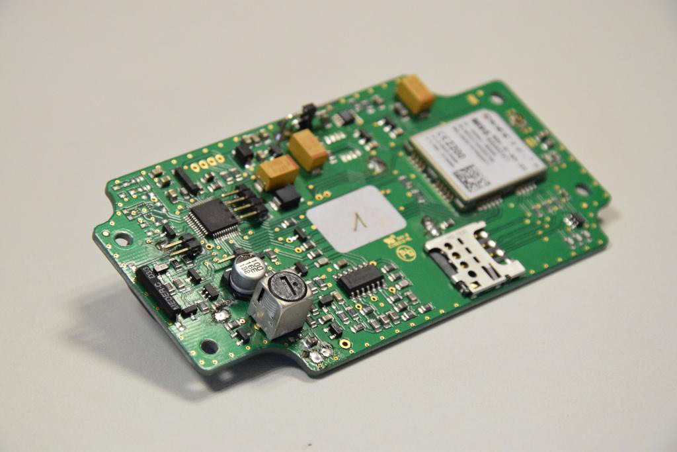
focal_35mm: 158
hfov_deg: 13.0
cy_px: 226
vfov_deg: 8.7
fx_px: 2962
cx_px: 338
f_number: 9
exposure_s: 1/200
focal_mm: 105
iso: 5000
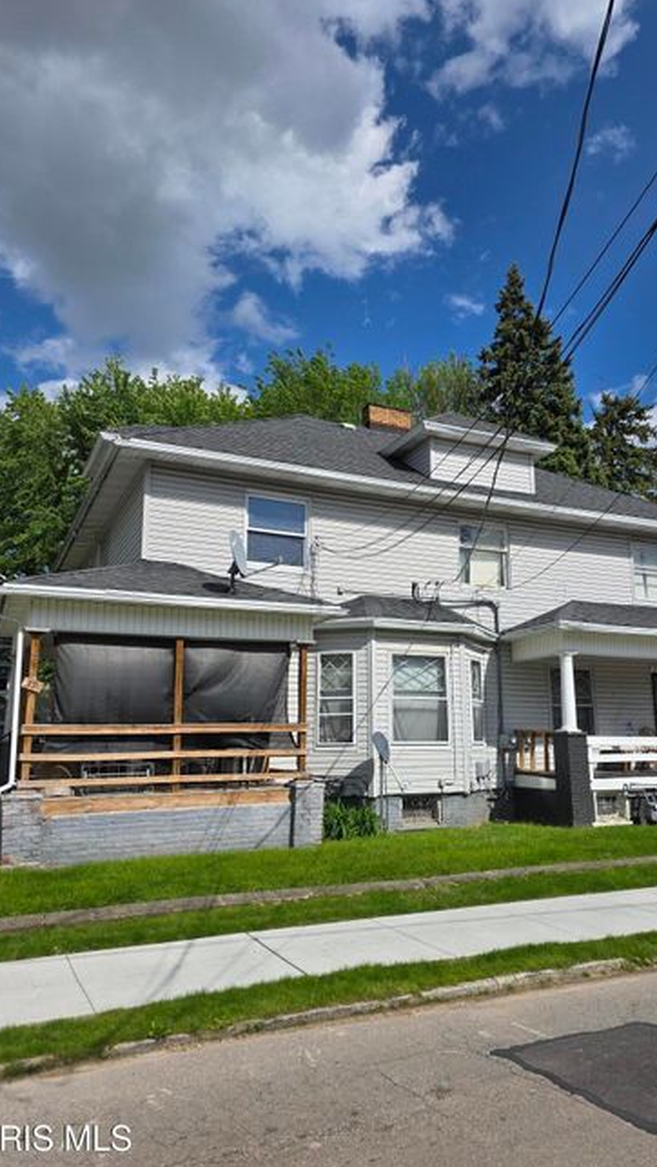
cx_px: 397
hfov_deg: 44.2
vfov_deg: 71.9
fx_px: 805
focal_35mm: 26
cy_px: 589
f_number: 1.7
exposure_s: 1/7944
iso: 64
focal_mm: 6.3
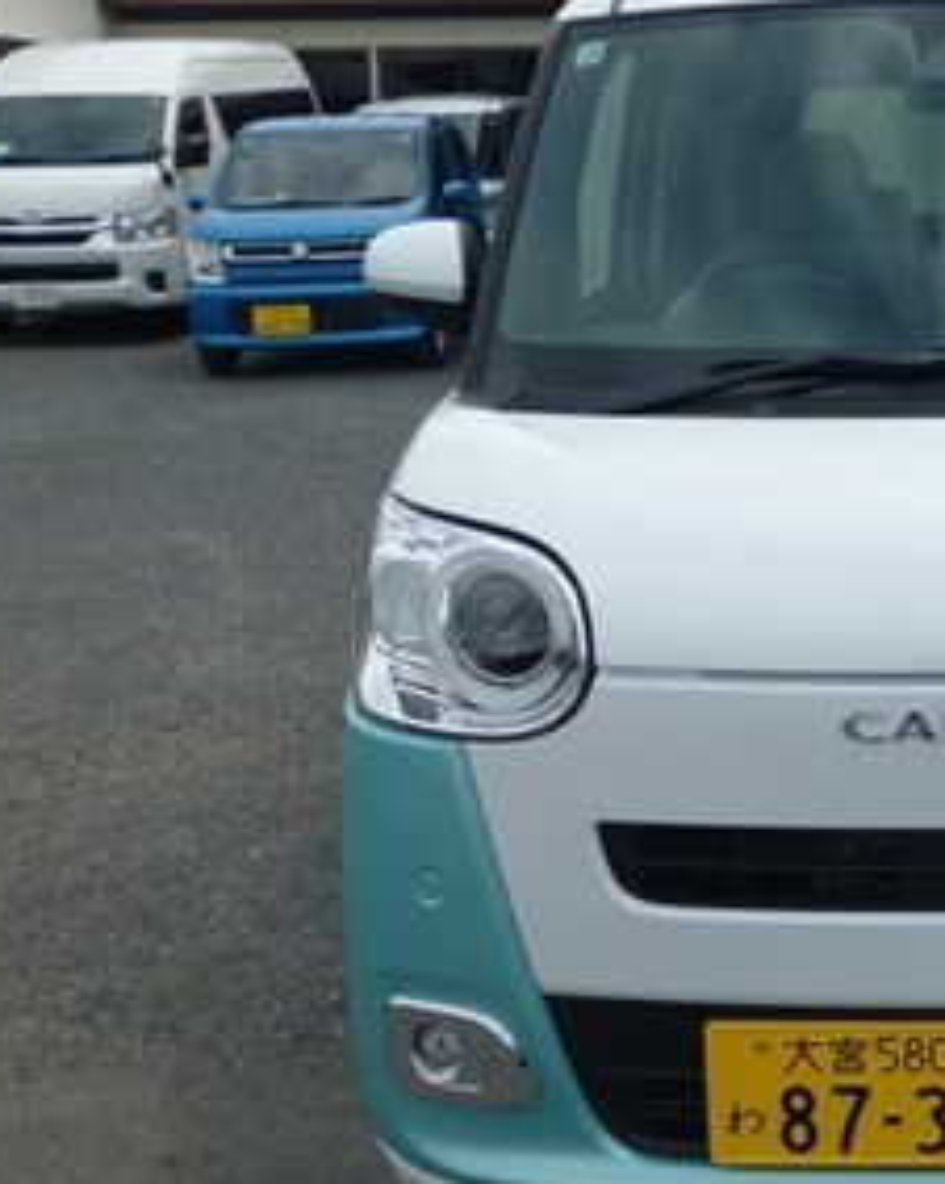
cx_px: 945
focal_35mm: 53
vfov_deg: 35.4
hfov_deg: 27.0
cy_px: 531
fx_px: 1855
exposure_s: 1/250
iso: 100
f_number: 9
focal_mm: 4.3
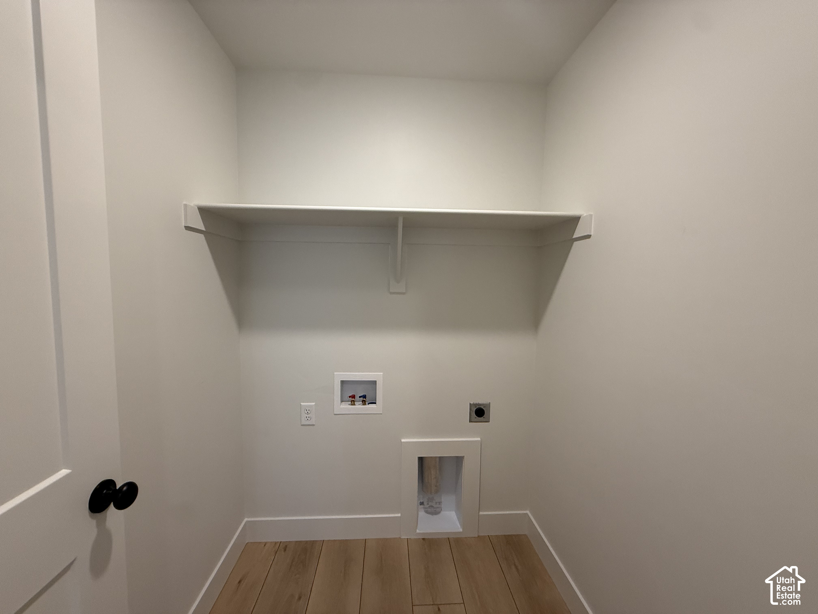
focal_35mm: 14
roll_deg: -1.0
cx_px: 409
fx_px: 331
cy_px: 307
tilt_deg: -3.4
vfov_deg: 85.7
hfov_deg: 102.1
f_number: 2.2
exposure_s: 1/120
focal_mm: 2.22
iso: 250
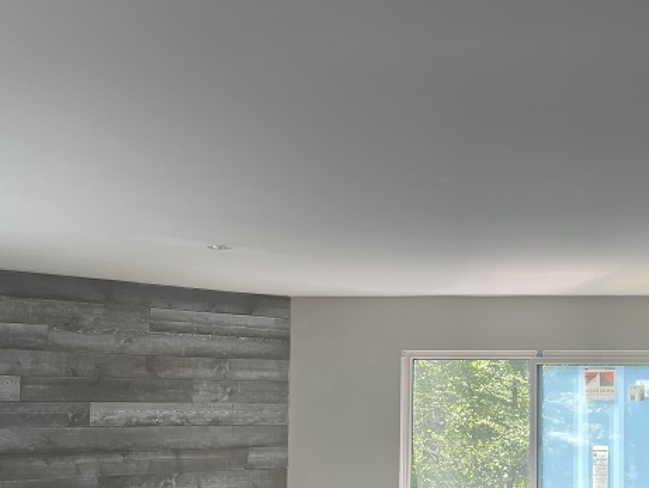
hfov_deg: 40.2
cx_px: 530
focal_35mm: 45
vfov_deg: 31.6
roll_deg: -0.3
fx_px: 844
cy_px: 370
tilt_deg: +3.5
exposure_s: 1/121
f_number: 1.6
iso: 32
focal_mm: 4.2
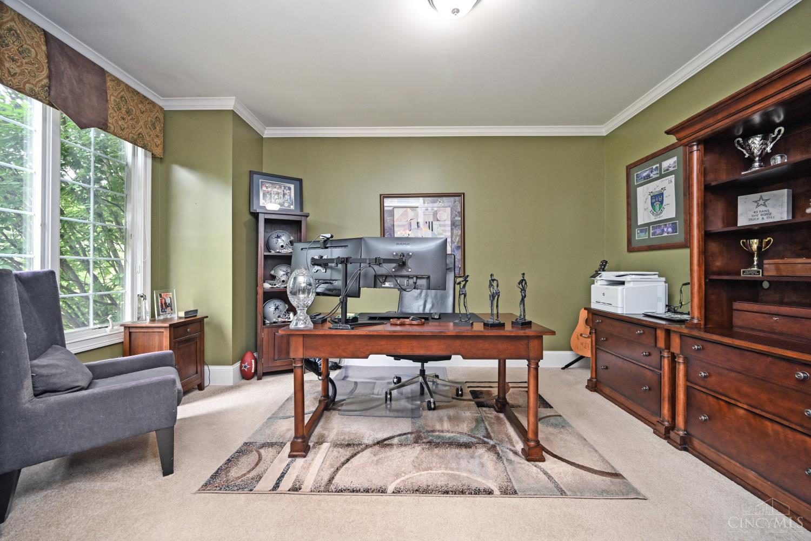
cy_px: 270
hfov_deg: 104.3
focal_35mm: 14
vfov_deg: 81.2
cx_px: 406
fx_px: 315
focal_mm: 14
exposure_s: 1/60
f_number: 4
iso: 720
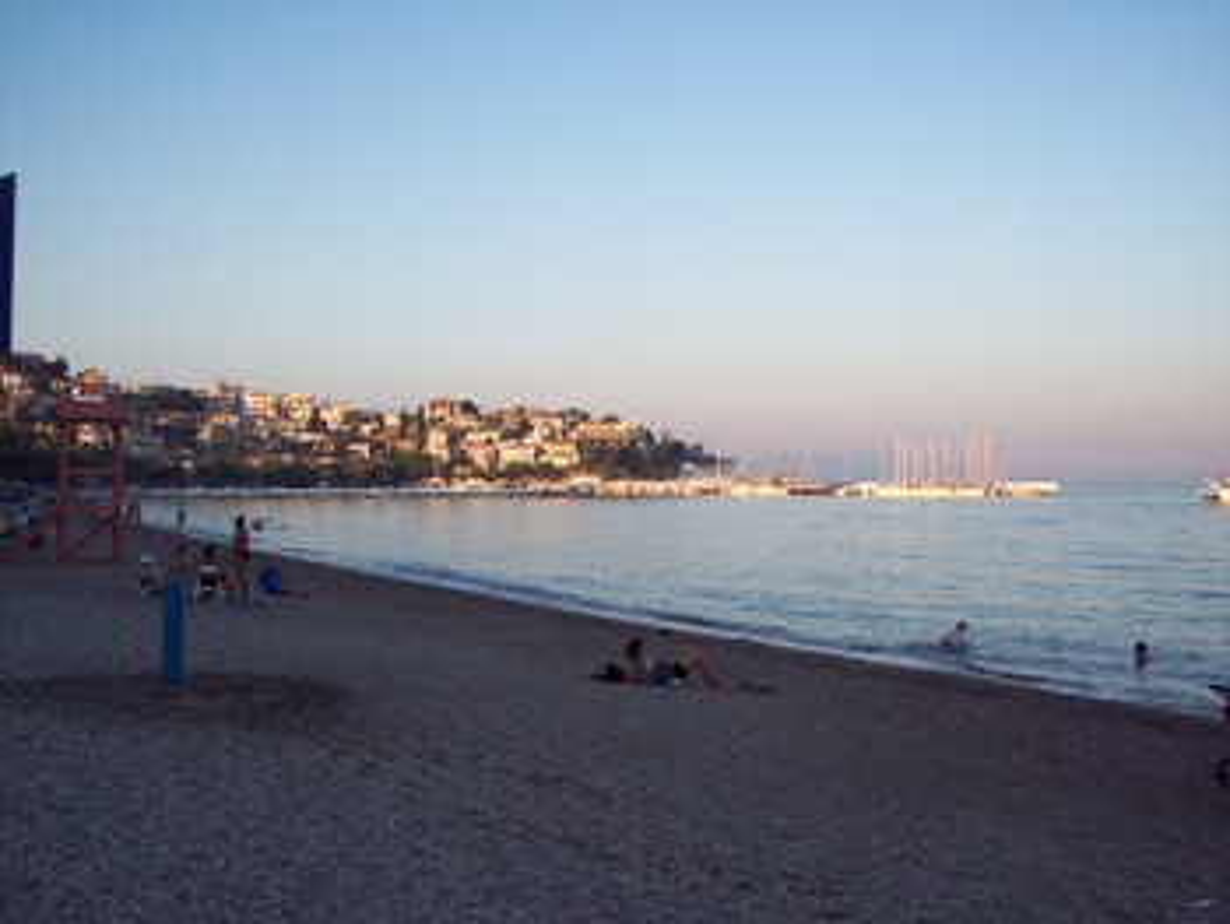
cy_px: 462
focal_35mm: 39
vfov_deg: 36.9
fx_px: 1387
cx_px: 615
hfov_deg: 47.8
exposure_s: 1/250
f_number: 3.4
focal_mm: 8
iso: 100
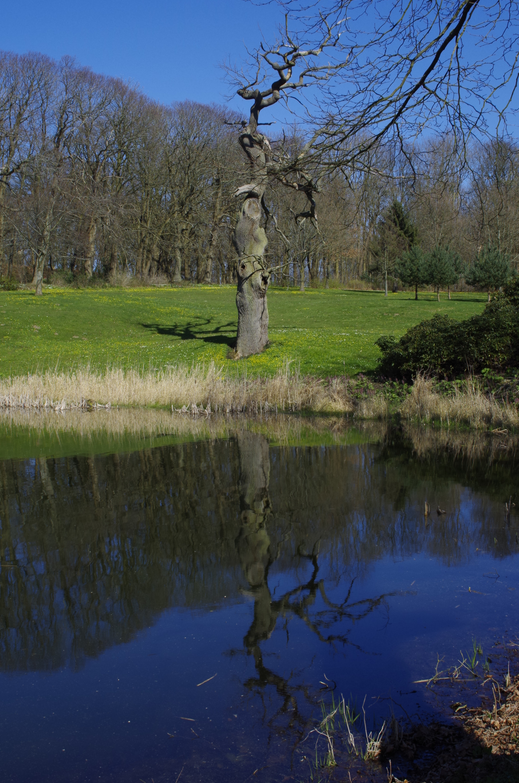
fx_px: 978
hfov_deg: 29.7
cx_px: 266
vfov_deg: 43.7
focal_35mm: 45
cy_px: 368
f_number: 11
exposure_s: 1/350
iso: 200
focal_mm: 28
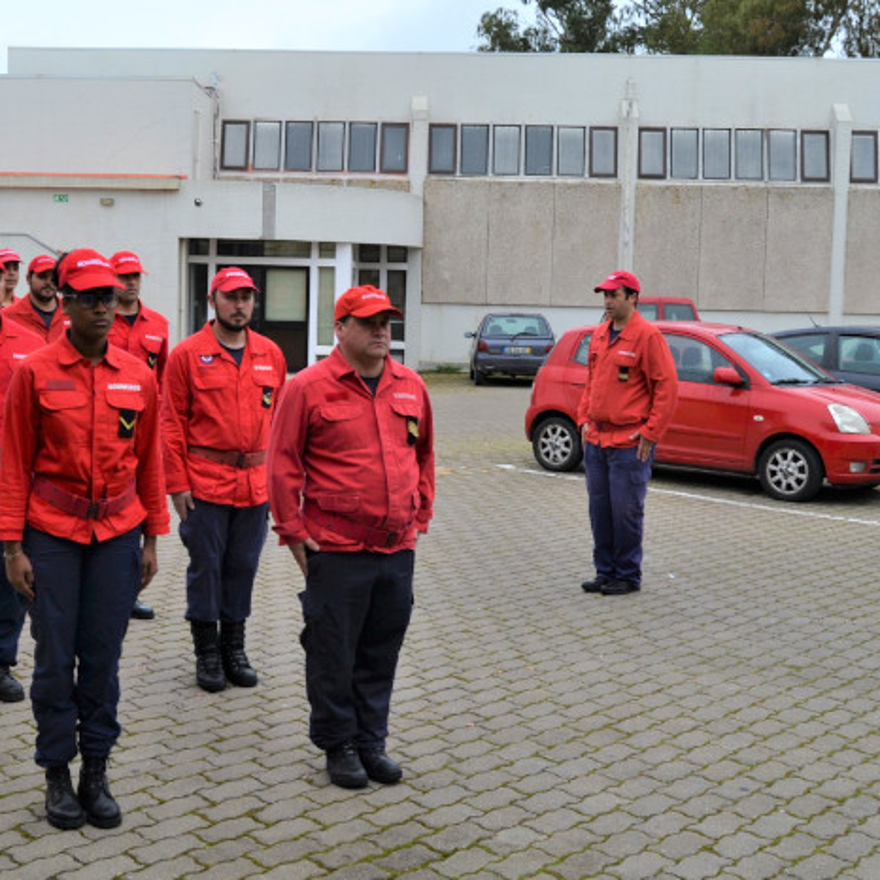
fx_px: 1179
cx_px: 267
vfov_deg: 40.9
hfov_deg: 40.2
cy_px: 477
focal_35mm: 41
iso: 125
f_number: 5.6
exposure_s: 1/125
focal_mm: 18
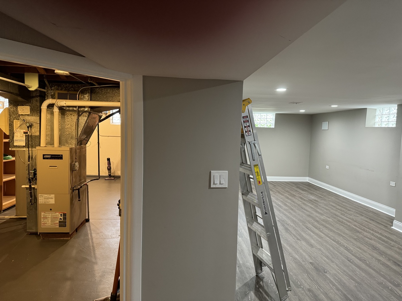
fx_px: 279
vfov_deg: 56.8
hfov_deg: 71.6
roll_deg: -1.3
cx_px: 201
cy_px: 150
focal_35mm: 24
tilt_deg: -4.1
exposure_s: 1/60
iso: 400
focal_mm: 6.76
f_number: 1.78
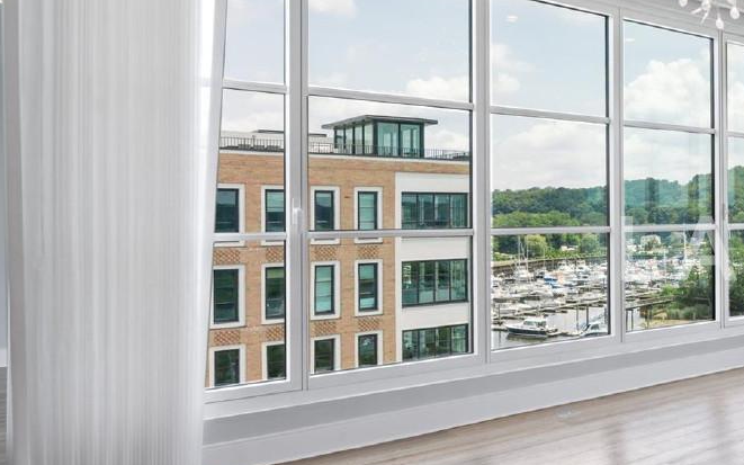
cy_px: 248
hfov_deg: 41.3
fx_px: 750
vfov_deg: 34.4
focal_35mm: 37
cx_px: 831
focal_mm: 16
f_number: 10
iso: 160
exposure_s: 1/10
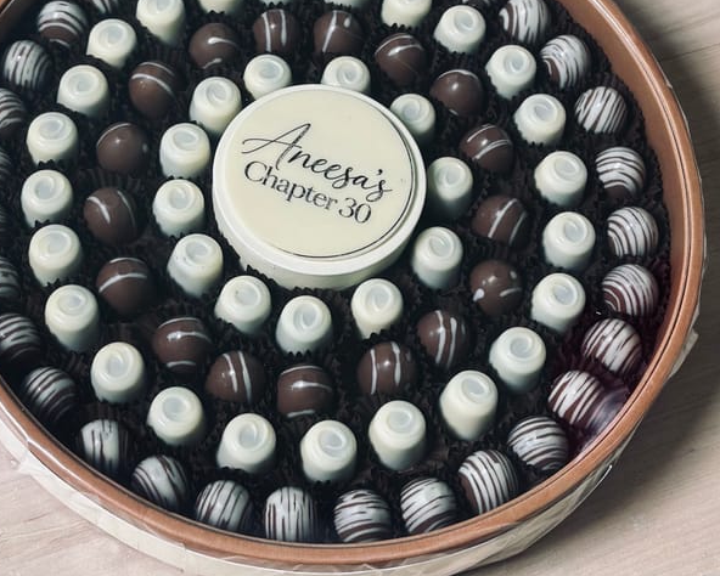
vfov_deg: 18.8
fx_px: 1727
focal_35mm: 81
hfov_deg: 23.5
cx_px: 313
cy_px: 111
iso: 125
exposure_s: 1/100
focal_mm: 6.86
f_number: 1.78
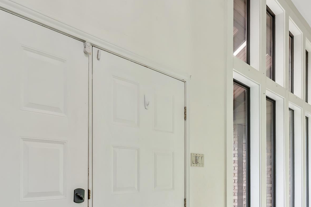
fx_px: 276
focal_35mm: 32
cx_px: 144
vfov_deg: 39.0
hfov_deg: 58.7
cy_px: 175
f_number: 8
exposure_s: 1/20
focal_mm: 15
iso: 800
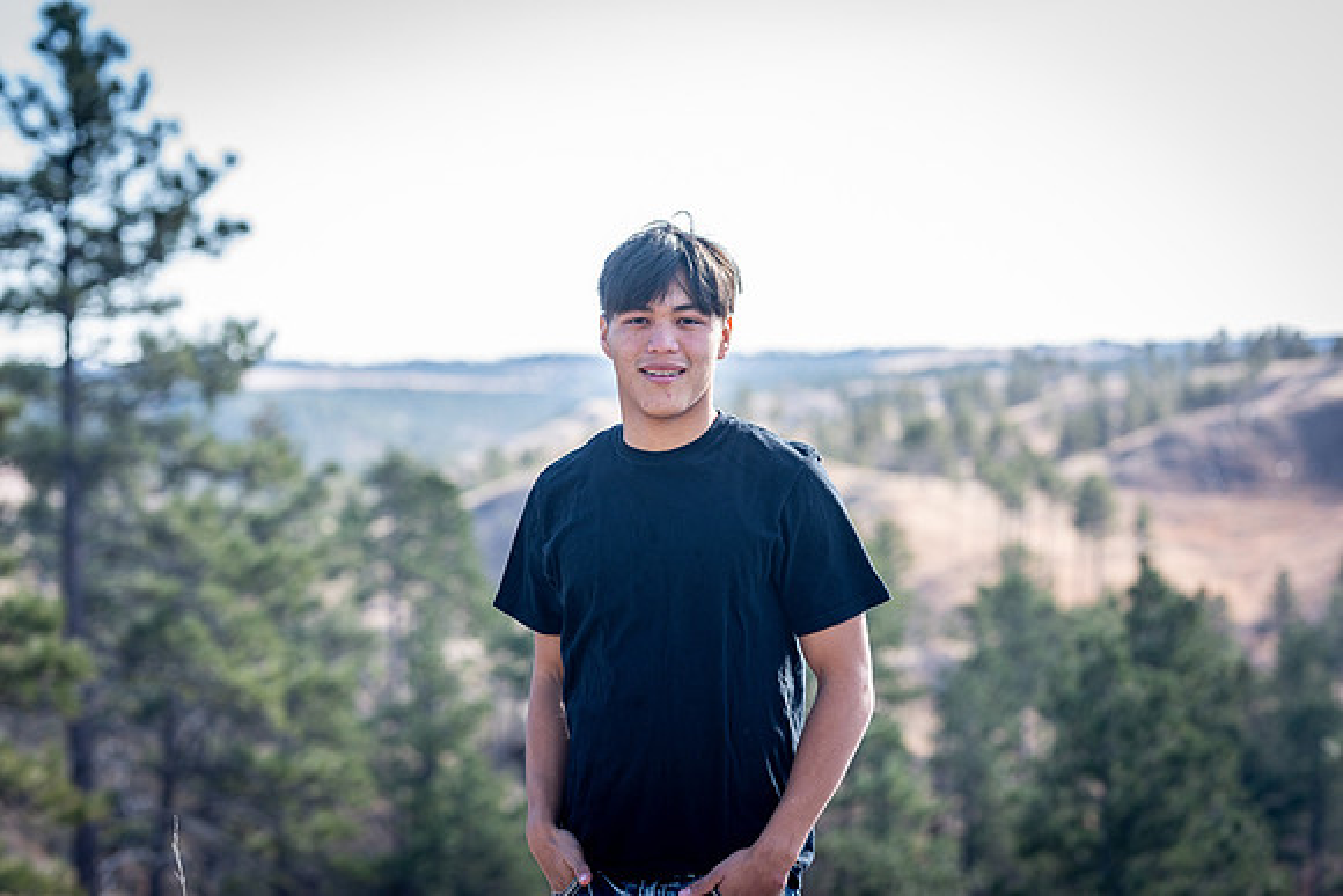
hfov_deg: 23.9
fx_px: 3172
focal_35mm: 85
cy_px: 448
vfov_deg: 16.1
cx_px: 672
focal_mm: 85
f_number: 3.2
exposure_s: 1/200
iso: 31
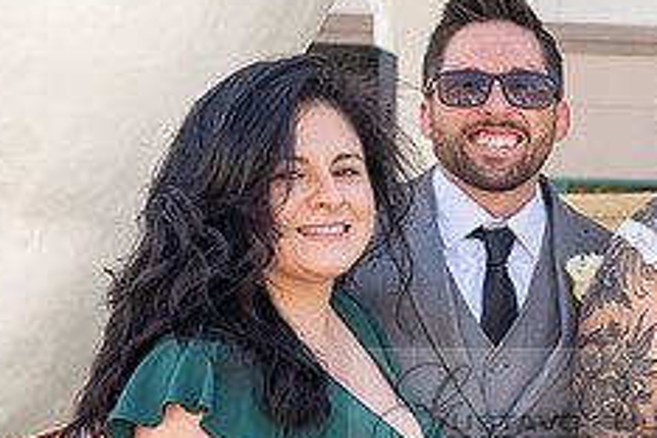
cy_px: 459
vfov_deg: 10.3
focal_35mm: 132
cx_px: 680
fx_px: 2409
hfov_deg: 15.2
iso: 100
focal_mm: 48
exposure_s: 1/125
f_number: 5
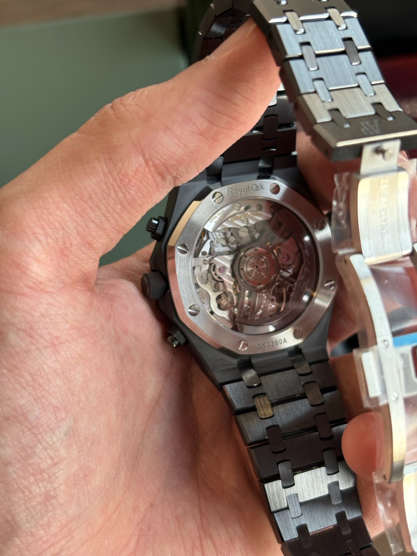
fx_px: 835
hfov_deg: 28.0
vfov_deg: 36.8
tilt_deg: -76.7
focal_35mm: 52
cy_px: 278
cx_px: 208
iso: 64
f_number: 1.6
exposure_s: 1/50
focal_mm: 5.96
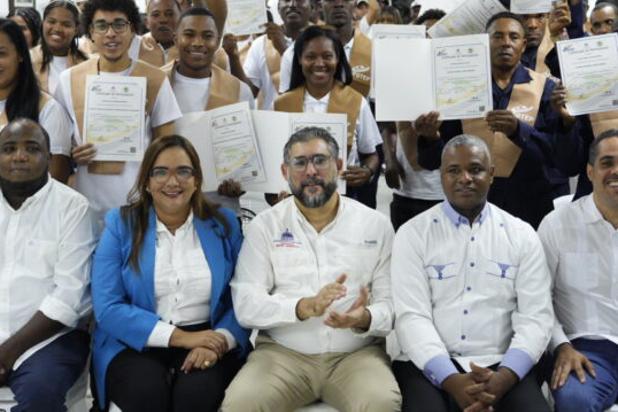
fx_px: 1030
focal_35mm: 60
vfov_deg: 22.5
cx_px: 325
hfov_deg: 33.4
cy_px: 128
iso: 6400
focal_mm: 42
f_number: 4
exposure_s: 1/320
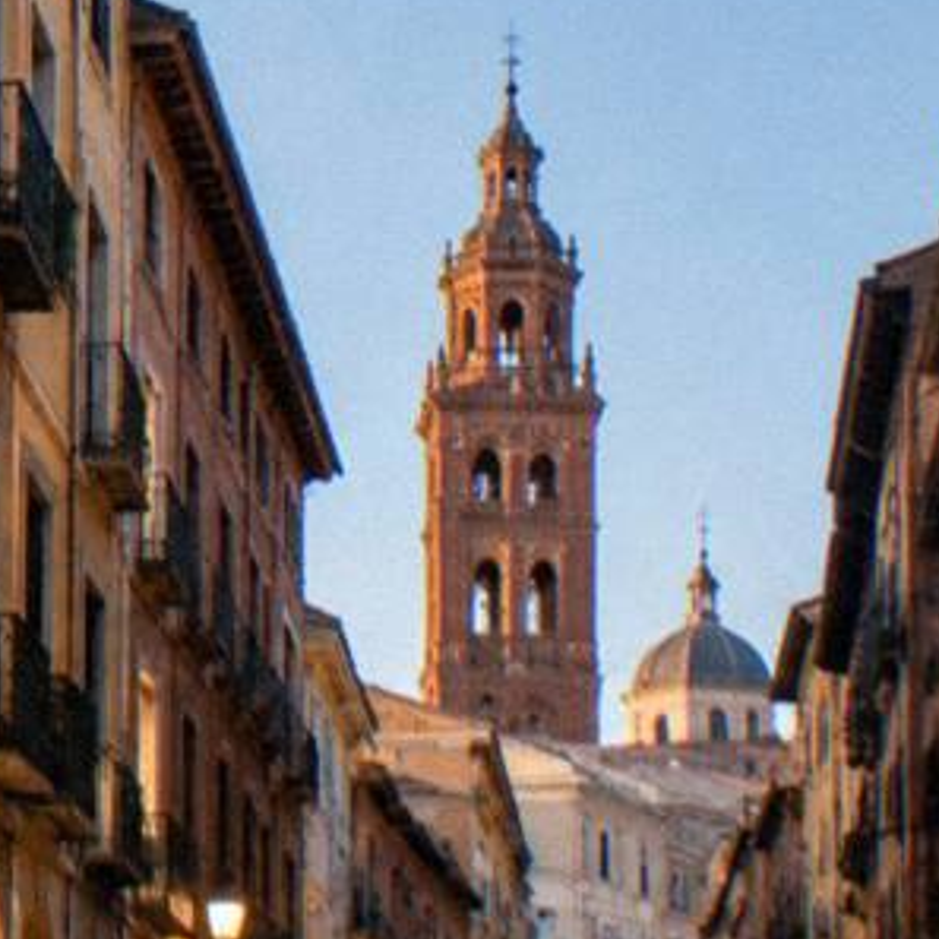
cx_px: -35
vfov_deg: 17.1
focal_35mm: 100
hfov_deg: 17.0
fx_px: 3069
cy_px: 857
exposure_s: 1/320
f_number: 9
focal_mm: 35
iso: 800
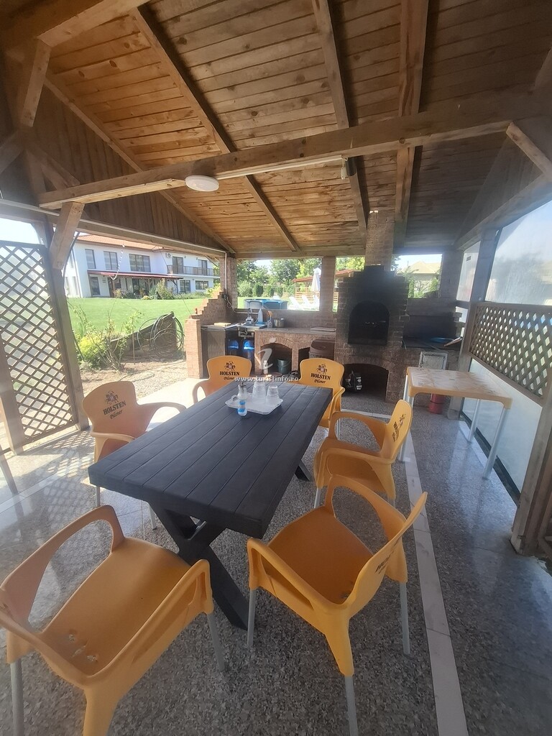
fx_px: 276
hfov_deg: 89.9
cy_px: 368
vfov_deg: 106.2
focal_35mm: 13
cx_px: 276
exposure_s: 1/229
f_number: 2.2
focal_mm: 1.74
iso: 40
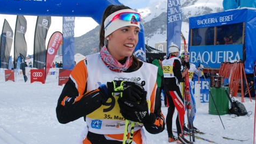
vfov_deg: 23.5
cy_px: 81
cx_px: 128
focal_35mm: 51
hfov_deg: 40.6
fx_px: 346
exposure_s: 1/500
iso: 1000
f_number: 11
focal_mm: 32
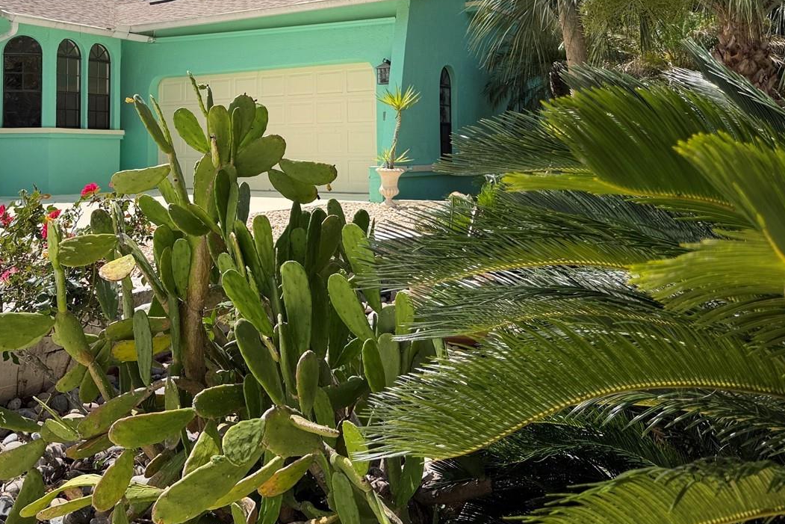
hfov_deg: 49.9
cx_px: 270
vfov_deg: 34.0
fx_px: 829
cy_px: 104
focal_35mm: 38
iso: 80
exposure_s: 1/4167
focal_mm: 6.76
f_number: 1.78
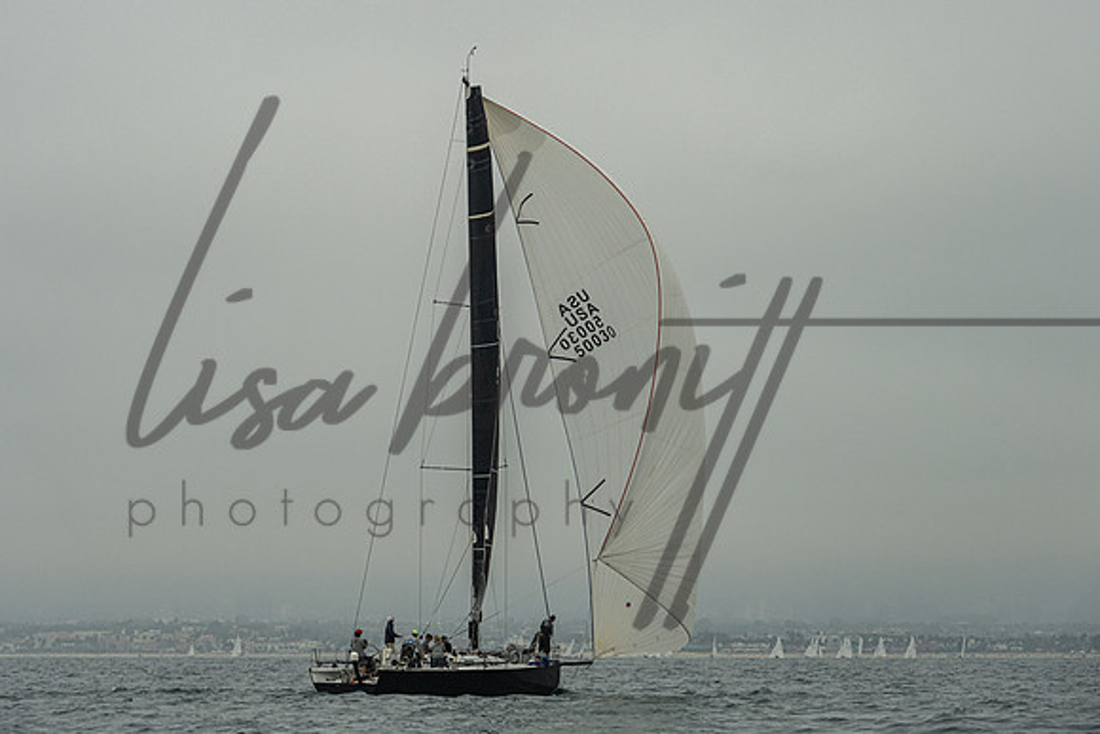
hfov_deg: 16.0
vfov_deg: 10.7
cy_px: 277
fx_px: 3925
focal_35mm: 128
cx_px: 500
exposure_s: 1/2500
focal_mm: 102
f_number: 6.3
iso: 400
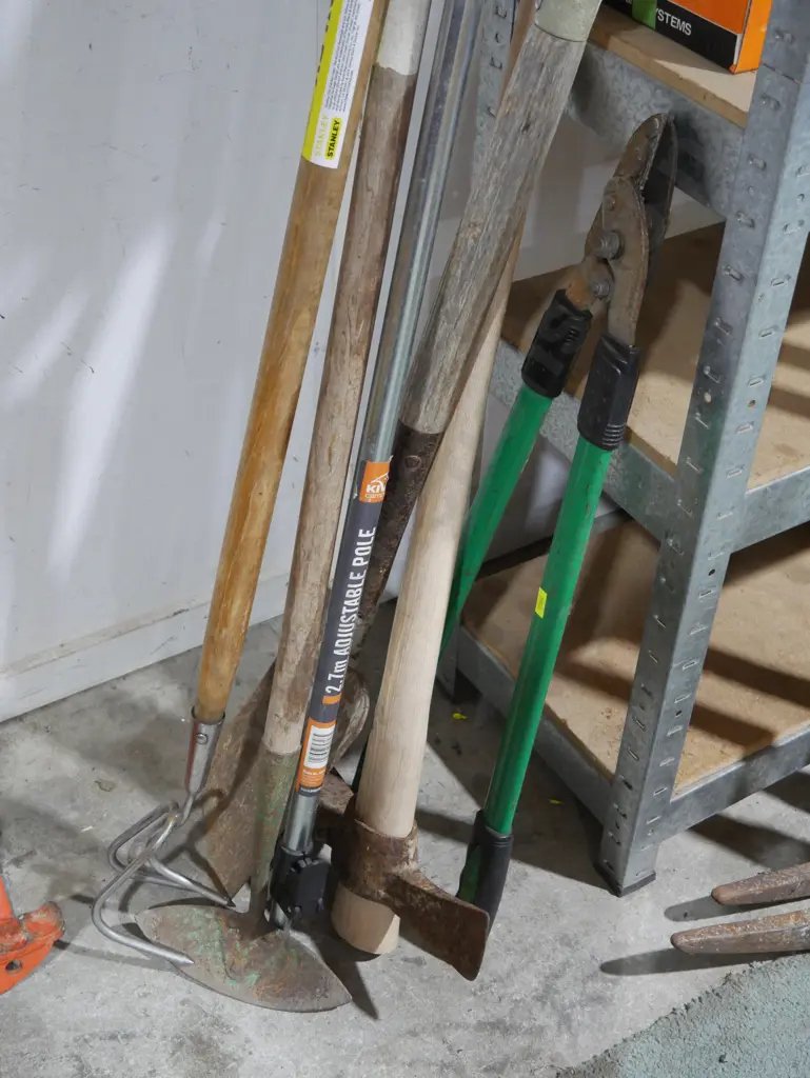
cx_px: 405
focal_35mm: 46
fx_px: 1434
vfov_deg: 41.2
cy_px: 539
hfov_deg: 31.5
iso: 2000
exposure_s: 1/60
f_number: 5.1
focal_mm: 23
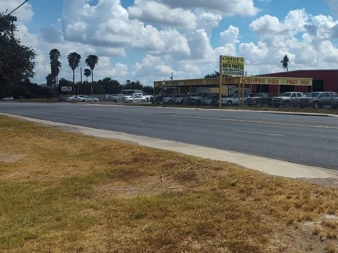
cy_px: 76
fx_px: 371
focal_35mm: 38
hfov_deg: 47.2
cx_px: 252
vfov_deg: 37.1
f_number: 1.8
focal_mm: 5.56
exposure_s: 1/3300
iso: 100
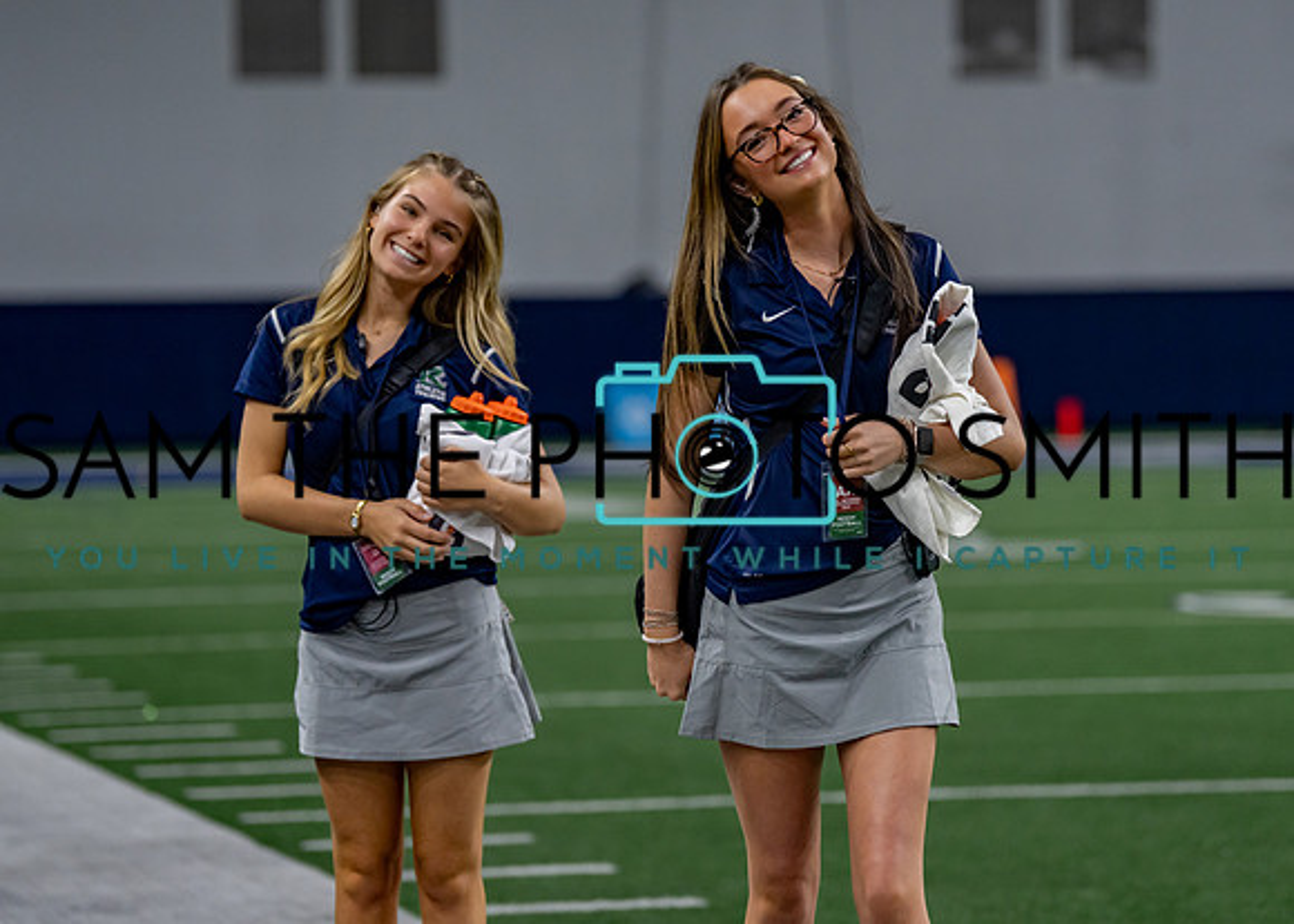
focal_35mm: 154
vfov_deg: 9.4
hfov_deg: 13.1
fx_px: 5643
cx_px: 657
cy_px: 411
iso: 1600
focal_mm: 124
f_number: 2.8
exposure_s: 1/1000
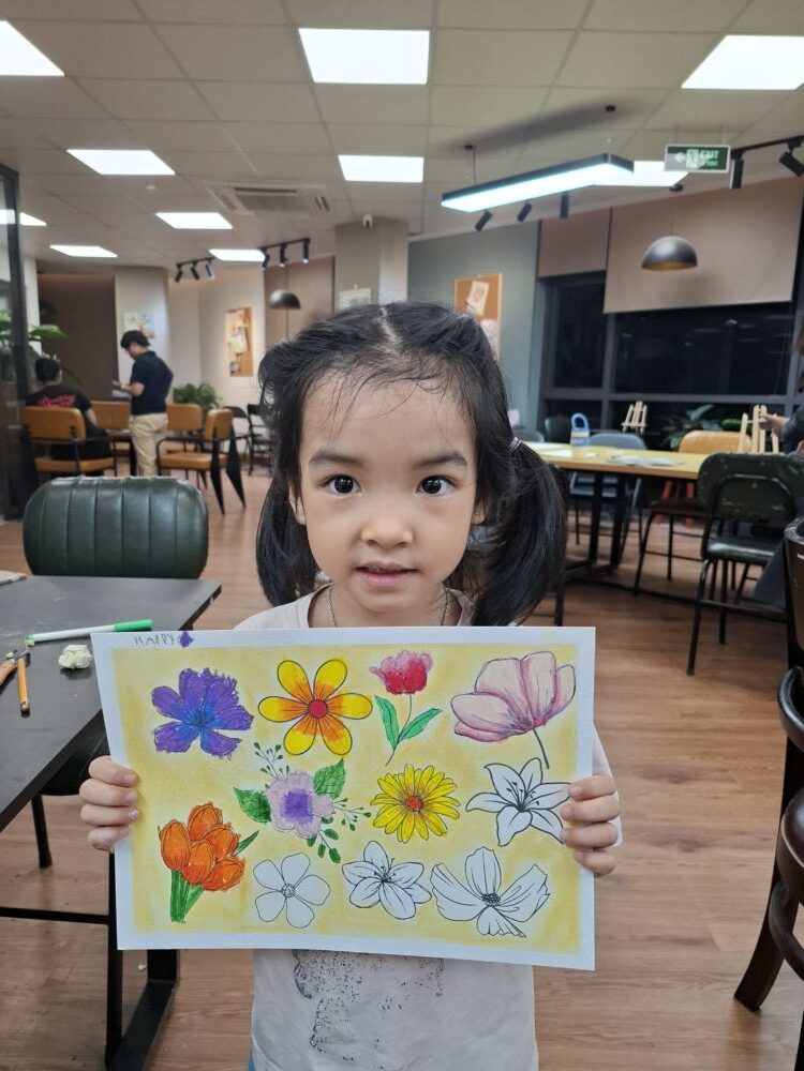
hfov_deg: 58.9
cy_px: 536
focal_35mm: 23
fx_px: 712
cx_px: 402
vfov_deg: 73.9
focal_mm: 5.54
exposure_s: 1/100
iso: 100
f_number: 1.8
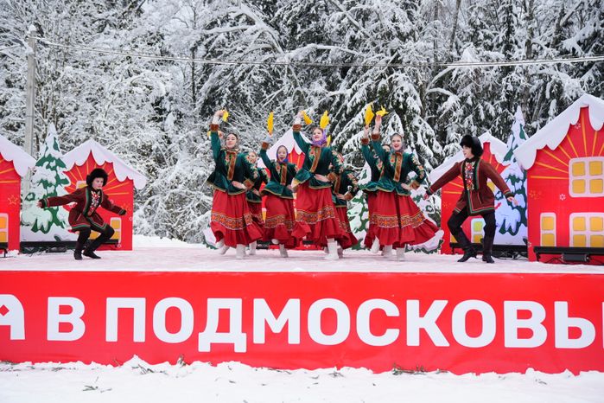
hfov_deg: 50.7
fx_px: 638
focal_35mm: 38
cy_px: 202
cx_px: 302
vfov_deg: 35.1
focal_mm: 38
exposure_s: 1/1250
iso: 640
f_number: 3.5
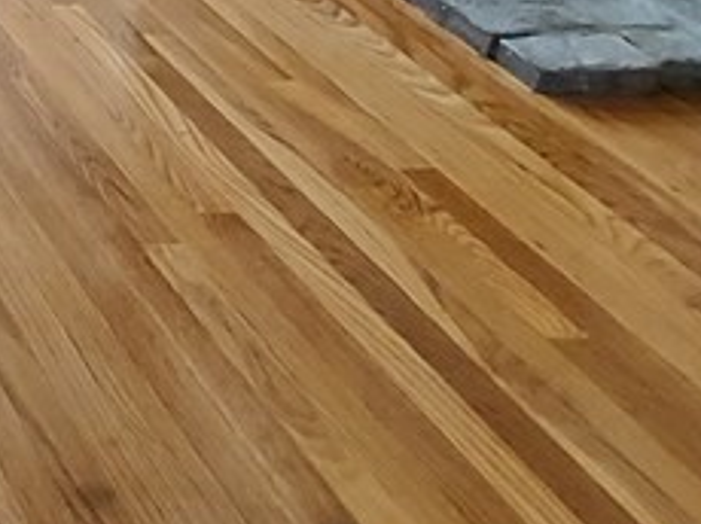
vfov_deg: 16.5
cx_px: -607
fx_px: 1173
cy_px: -612
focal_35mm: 58
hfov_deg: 20.8
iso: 250
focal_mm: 1.74
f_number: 2.2
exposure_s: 1/50
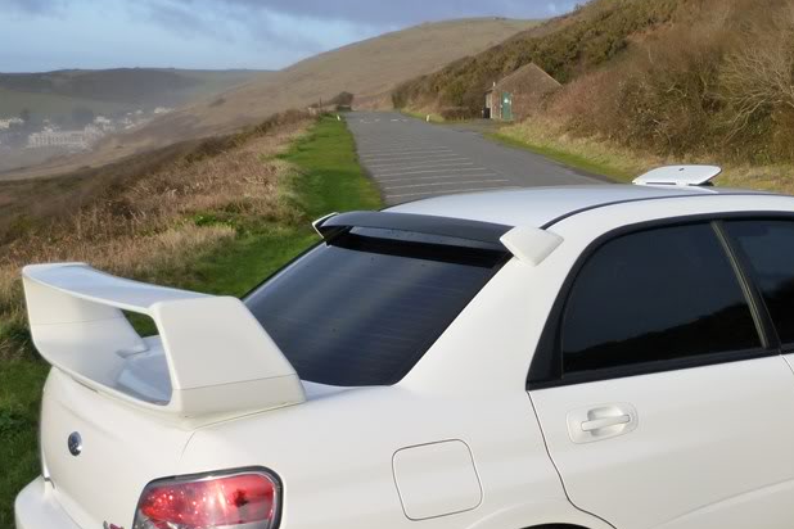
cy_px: 442
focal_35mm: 50
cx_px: 586
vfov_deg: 26.4
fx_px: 1103
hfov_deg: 38.7
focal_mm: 5.2
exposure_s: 1/320
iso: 125
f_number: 3.3
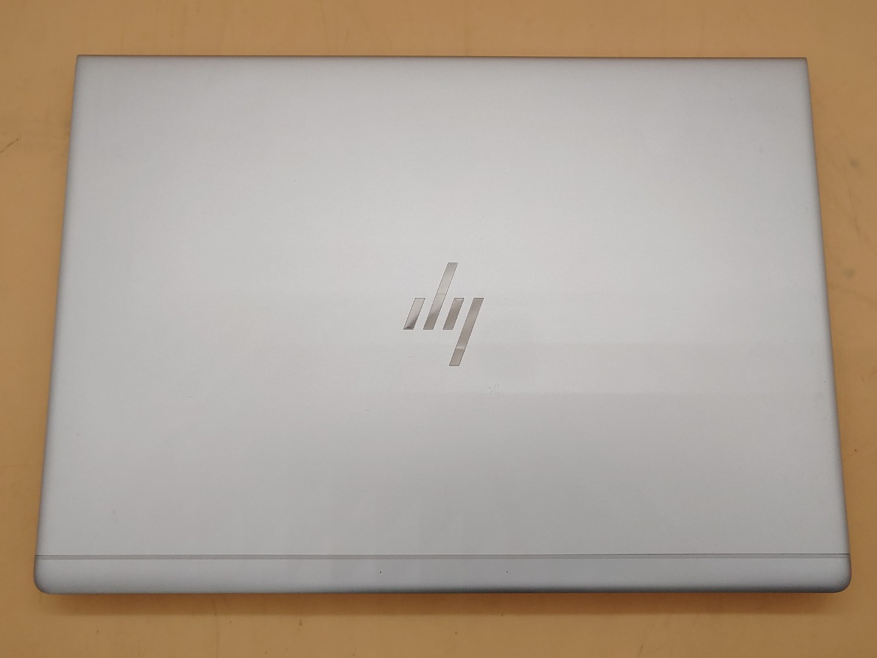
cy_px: 329
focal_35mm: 31
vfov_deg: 45.4
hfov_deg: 58.4
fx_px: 785
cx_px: 438
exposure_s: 1/410
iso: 50
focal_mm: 4.36
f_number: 1.8
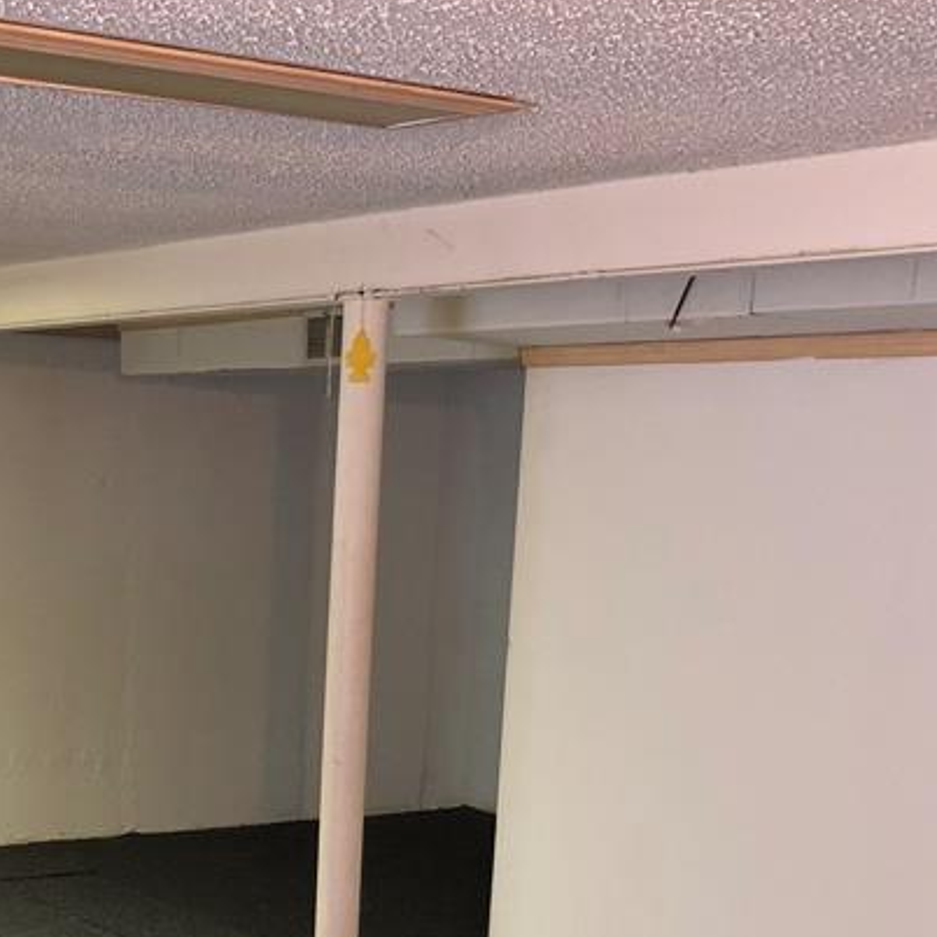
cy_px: 785
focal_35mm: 63
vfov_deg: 26.6
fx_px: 1929
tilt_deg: -10.0
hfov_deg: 26.4
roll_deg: -1.4
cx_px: 103
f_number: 1.8
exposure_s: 1/5
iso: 100
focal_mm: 3.99
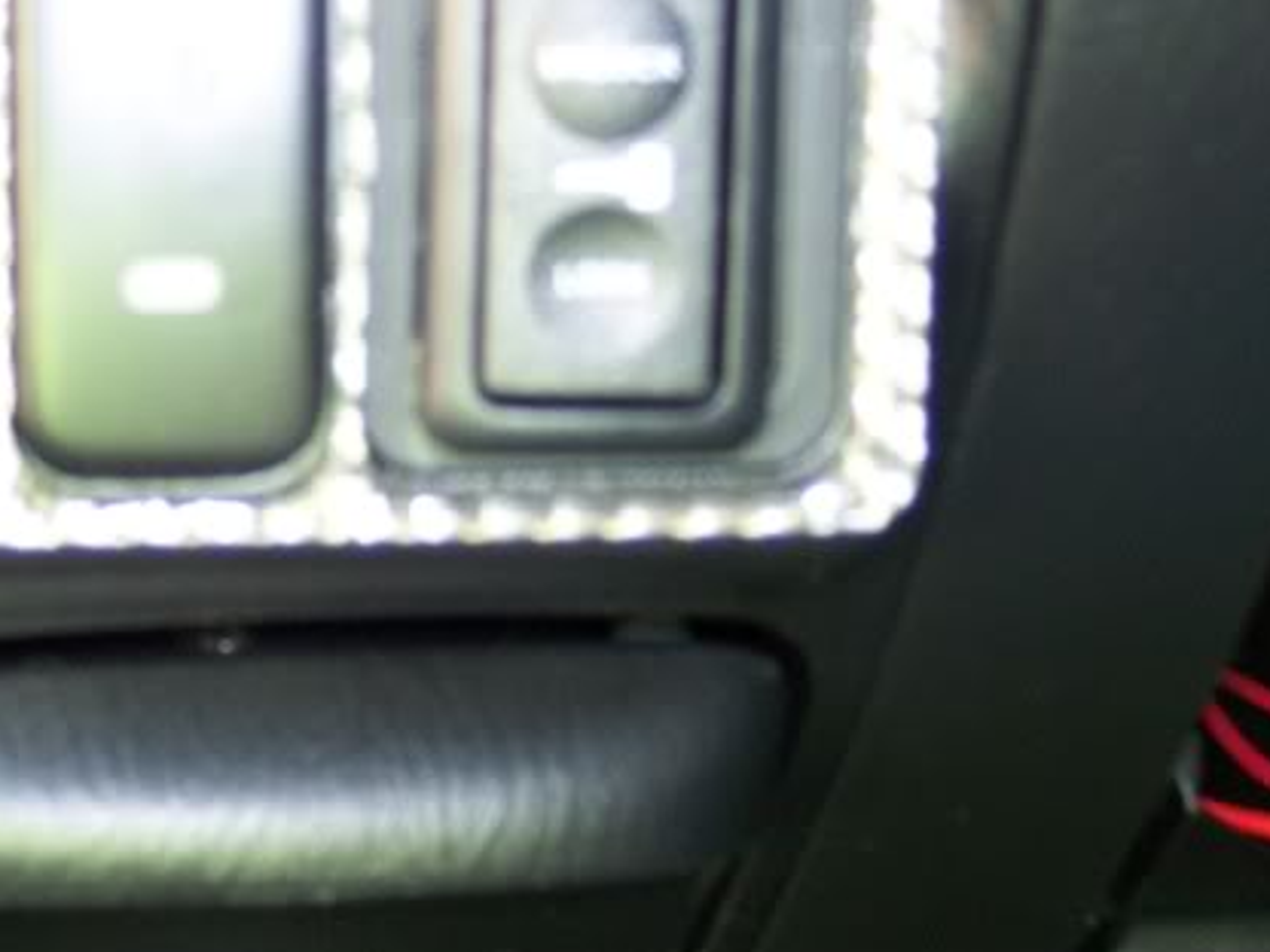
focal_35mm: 73
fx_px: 2678
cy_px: 349
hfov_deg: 26.2
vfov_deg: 20.1
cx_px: 263
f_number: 2.8
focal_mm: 8
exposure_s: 1/30
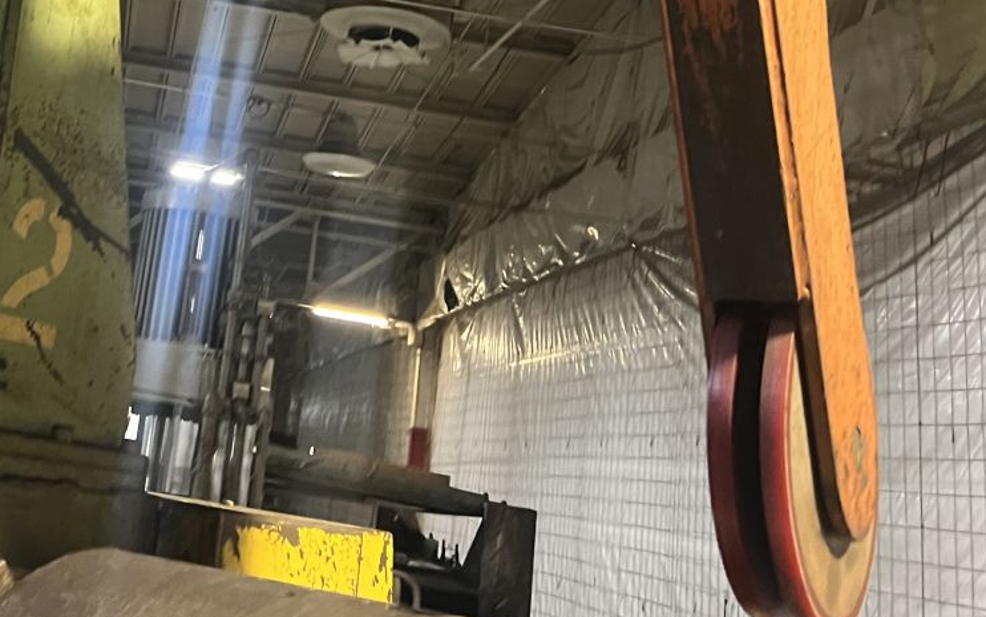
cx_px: 230
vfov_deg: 23.7
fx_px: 1398
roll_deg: -9.6
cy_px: -16
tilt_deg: +19.6
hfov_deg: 37.8
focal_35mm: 52
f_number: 1.5
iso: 500
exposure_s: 1/40
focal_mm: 5.7
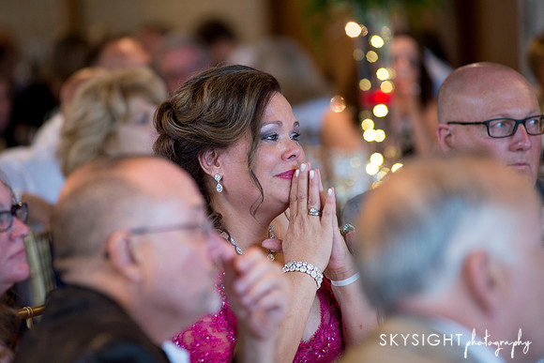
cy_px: 182
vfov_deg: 7.4
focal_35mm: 185
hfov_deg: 11.1
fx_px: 2796
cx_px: 272
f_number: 4.5
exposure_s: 1/80
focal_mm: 185
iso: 1600
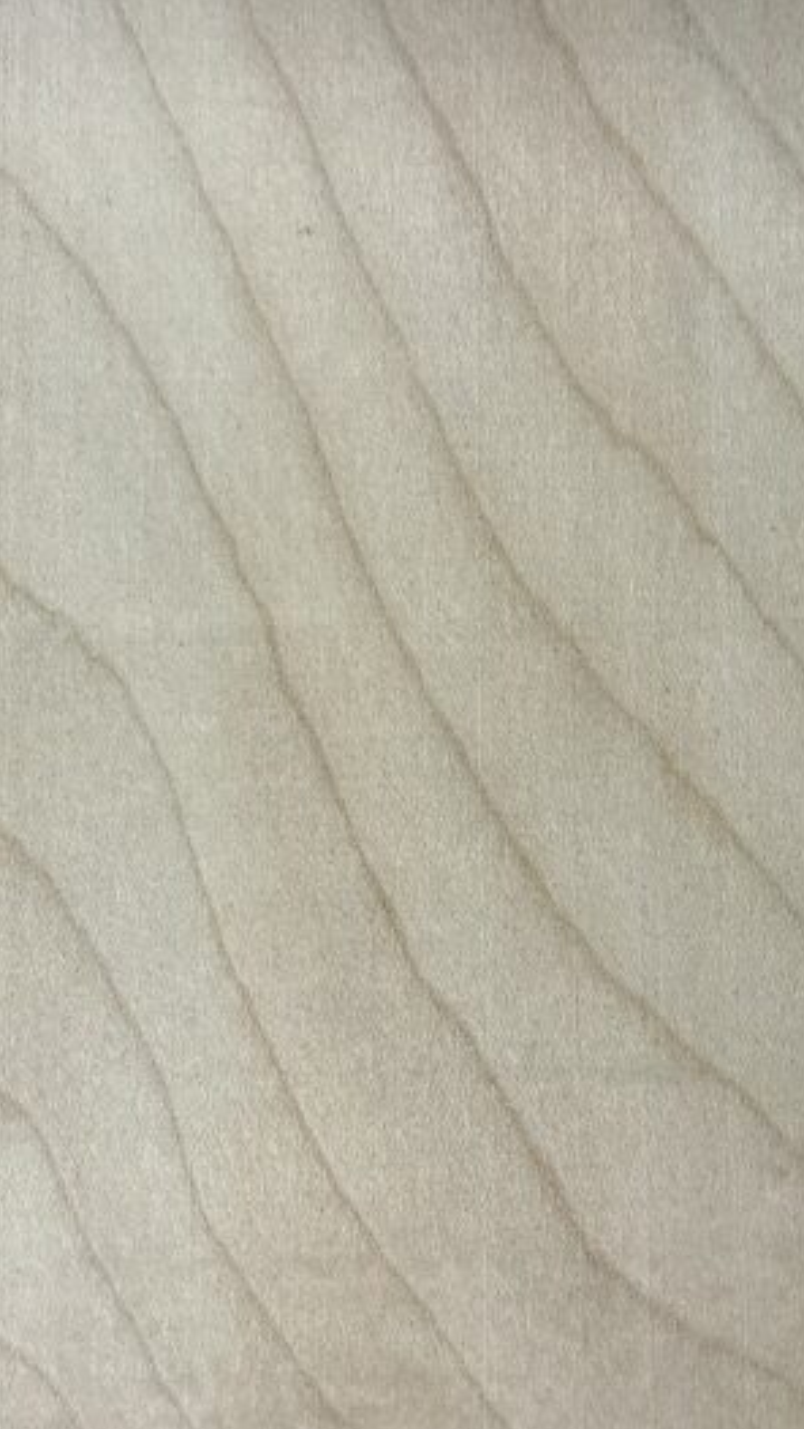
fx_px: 1212
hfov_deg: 36.5
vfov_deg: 61.0
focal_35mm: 32
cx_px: 494
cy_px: 719
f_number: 1.8
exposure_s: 1/60
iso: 64
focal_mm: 3
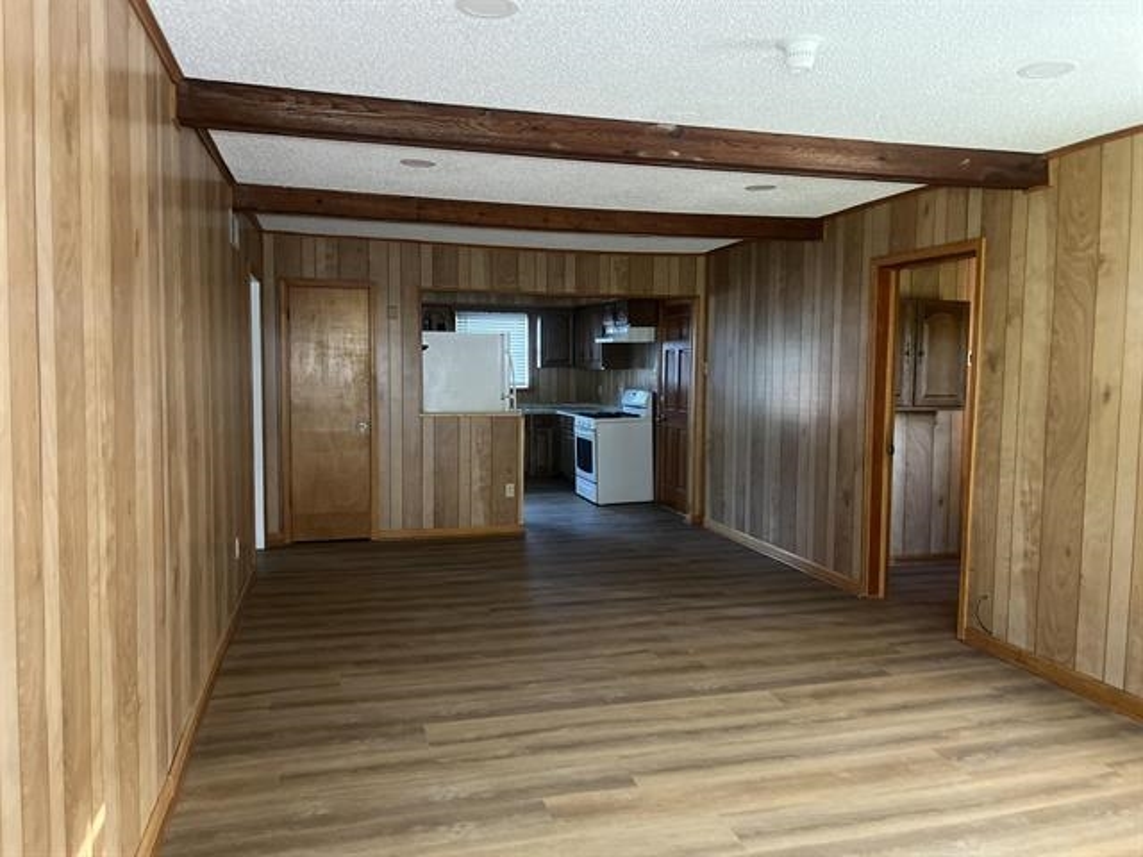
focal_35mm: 26
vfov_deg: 53.1
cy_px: 428
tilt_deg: -3.7
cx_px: 572
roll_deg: -1.0
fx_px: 859
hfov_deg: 67.3
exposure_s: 1/40
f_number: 1.5
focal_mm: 5.7
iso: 400
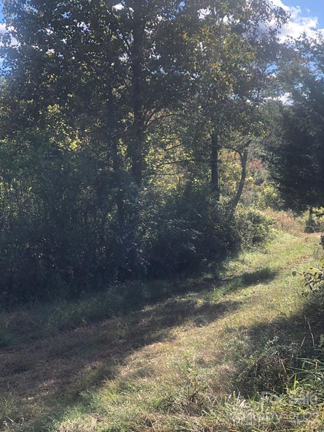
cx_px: 161
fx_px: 724
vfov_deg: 33.2
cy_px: 219
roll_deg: +0.3
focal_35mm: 58
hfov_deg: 25.2
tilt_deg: -3.0
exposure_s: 1/291
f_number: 2.8
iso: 20
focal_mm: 6.6
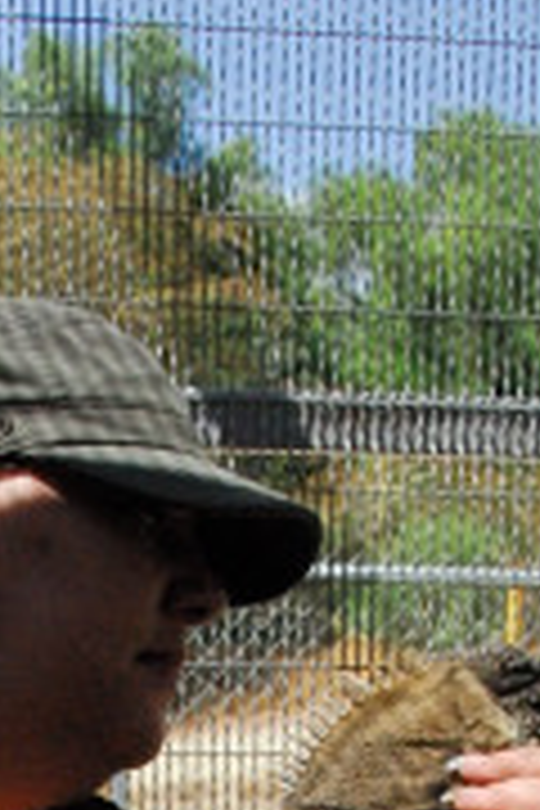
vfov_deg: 20.3
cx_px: 178
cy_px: 1112
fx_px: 2025
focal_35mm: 90
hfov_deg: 15.2
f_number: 8
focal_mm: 18
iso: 1600
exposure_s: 1/2500
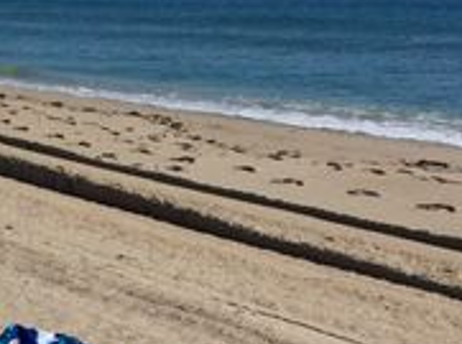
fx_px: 1412
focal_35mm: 106
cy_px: 262
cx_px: -33
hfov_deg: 18.0
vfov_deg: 13.9
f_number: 2.4
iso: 32
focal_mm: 3.3
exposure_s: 1/3584
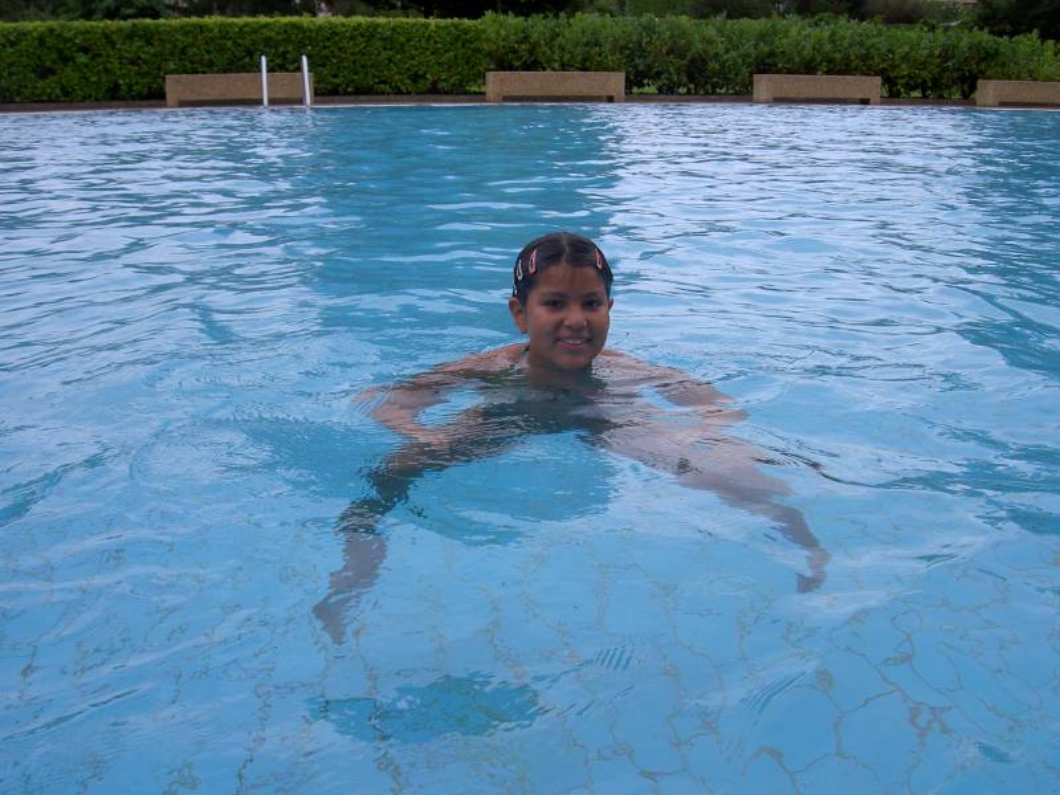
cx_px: 530
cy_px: 398
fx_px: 1194
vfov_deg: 36.8
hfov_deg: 47.9
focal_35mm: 39
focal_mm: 8
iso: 100
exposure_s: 1/250
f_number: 4.7
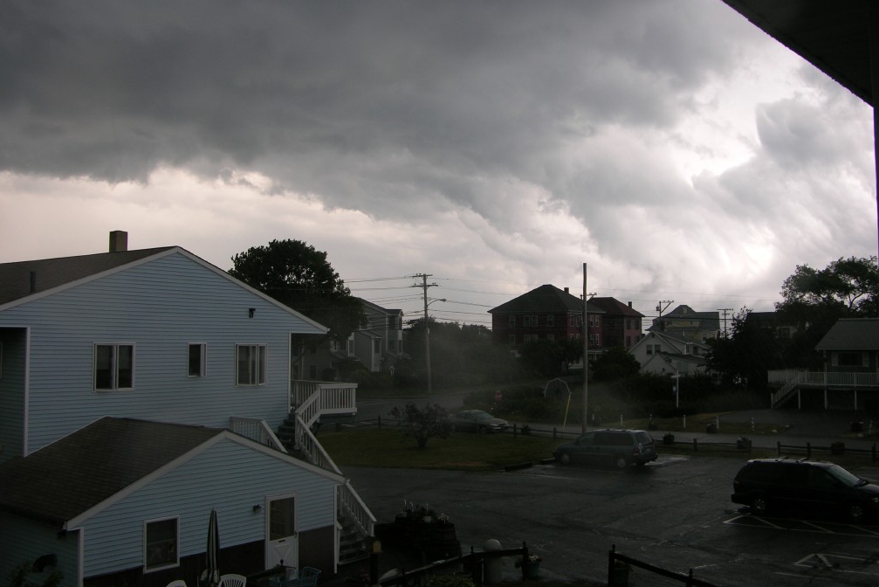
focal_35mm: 37
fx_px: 904
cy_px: 263
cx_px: 443
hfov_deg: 51.9
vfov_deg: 35.9
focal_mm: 8.9
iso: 50
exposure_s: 1/53.1
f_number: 3.5
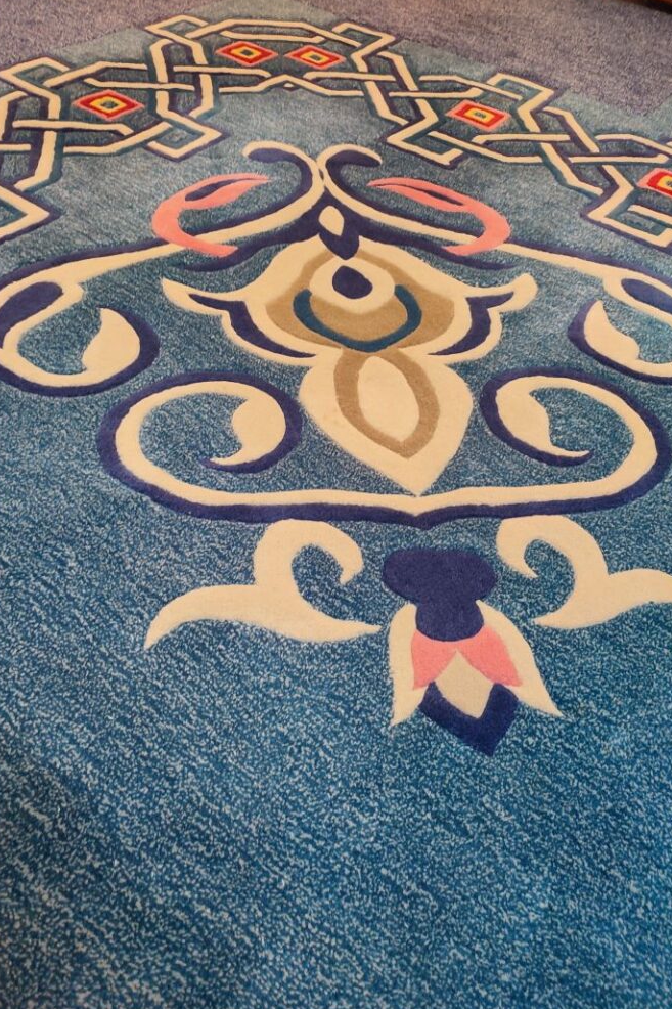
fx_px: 756
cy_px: 514
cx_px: 283
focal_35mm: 27
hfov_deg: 47.7
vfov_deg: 67.4
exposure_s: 1/33
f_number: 1.9
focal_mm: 6.04
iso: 581
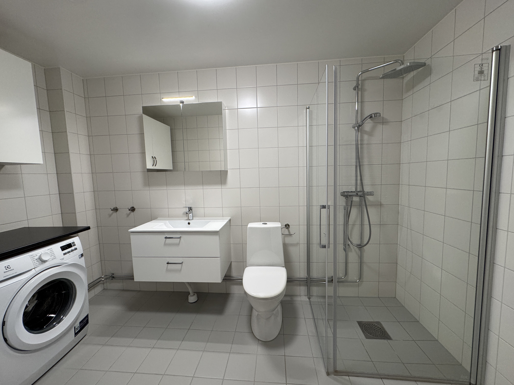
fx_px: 208
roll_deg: +1.7
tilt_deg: -4.7
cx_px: 257
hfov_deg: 102.1
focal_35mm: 14
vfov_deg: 85.7
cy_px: 192
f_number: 2.2
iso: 200
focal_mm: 2.22
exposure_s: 1/100
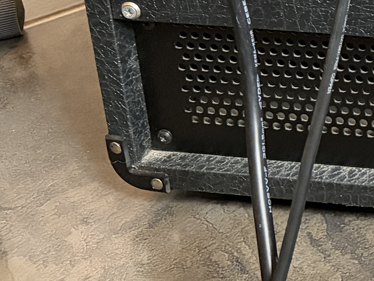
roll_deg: +0.5
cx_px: 693
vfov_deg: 12.8
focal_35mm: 103
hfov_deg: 15.9
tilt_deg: -16.3
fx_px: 1113
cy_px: -254
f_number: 1.6
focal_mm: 5.96
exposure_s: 1/25
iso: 640
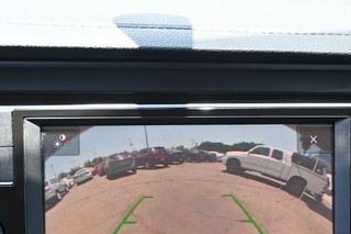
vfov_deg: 19.6
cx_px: 185
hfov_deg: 29.9
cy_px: 233
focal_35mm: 68
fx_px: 658
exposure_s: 1/125
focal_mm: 22.5
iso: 500
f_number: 4
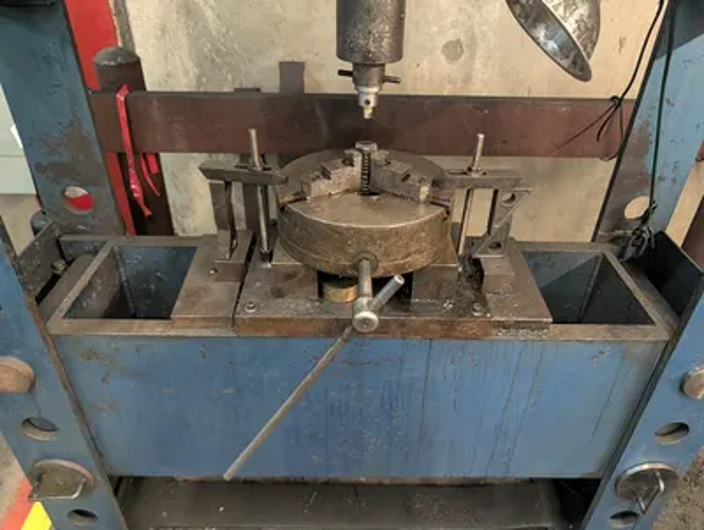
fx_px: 489
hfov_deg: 71.5
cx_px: 352
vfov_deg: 56.9
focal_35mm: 24
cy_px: 265
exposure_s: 1/120
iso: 2212
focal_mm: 6.9
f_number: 1.68
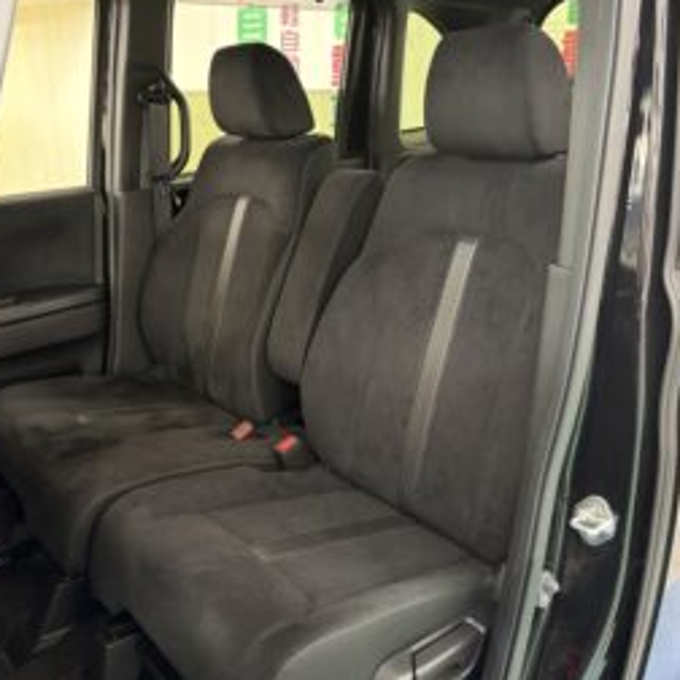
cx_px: 262
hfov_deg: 50.7
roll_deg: +2.2
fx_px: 711
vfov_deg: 51.1
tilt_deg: -16.5
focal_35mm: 32
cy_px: 331
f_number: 1.6
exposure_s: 1/25
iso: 500
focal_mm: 5.96
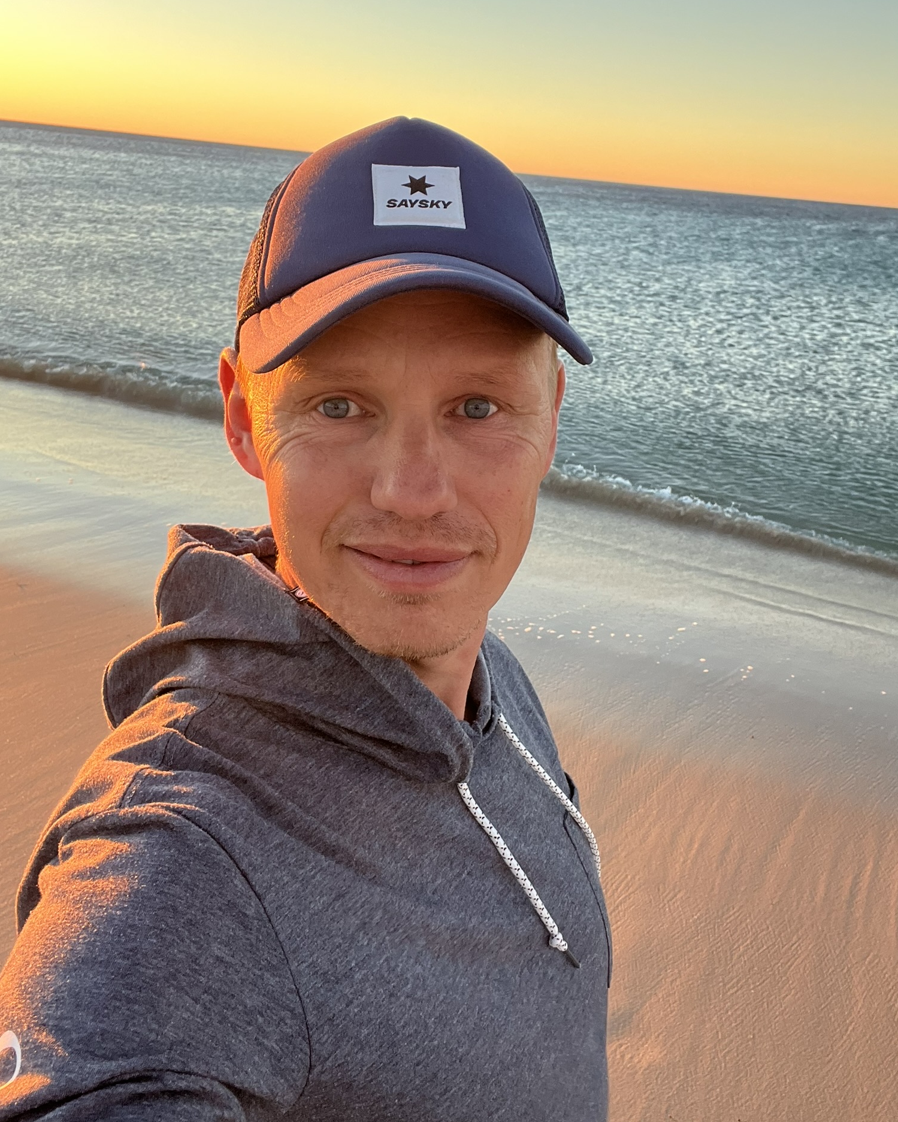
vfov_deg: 55.6
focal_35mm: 32
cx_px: 459
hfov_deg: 45.8
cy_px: 534
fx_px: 1063
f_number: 2.2
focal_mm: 2.71
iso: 100
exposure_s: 1/100
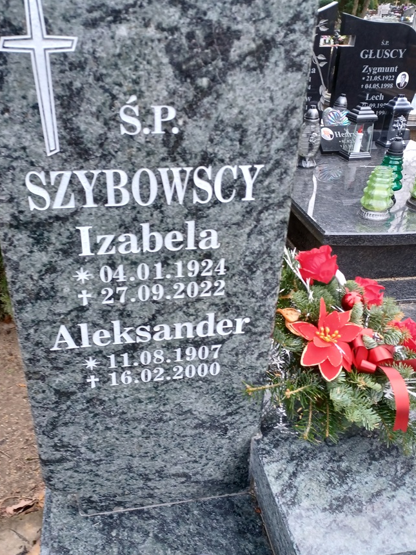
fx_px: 497
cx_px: 186
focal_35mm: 31
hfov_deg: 45.4
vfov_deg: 58.3
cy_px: 288
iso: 125
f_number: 1.8
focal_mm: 4.6
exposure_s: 1/50
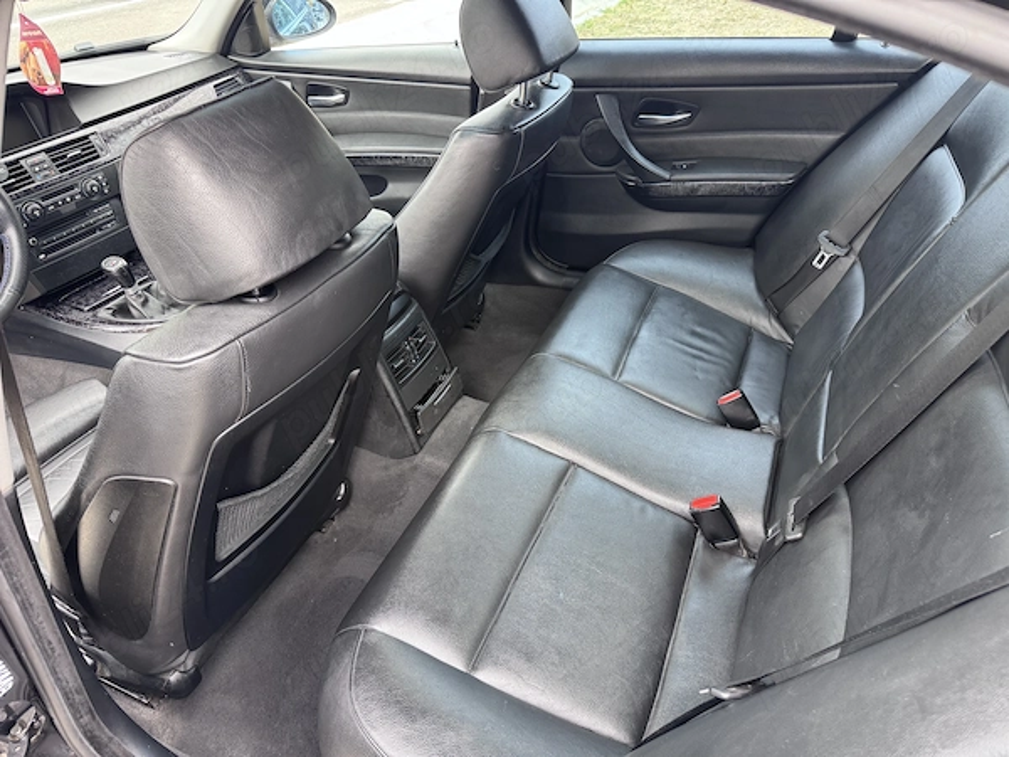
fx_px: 700
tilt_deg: -36.6
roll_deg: +2.2
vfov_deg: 56.8
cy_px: 378
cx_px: 504
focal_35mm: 24
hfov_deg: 71.6
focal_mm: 6.76
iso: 160
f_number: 1.78
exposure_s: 1/121
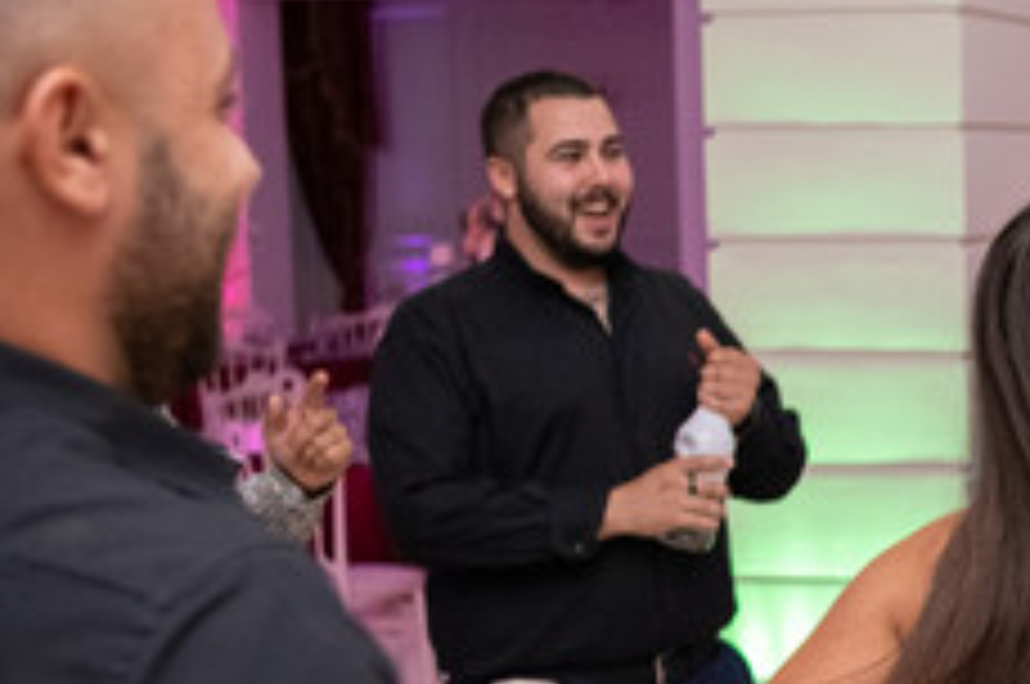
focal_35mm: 98
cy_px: 601
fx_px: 2800
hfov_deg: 19.3
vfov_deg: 13.8
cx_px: 1331
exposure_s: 1/125
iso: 1600
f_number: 2.2
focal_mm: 23
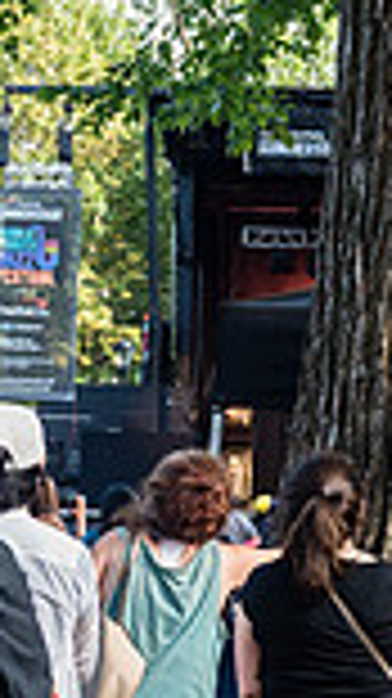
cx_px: 460
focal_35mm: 94
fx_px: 1740
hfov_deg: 12.6
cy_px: 399
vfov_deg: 22.7
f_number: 3.5
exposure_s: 1/200
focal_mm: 24
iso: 800
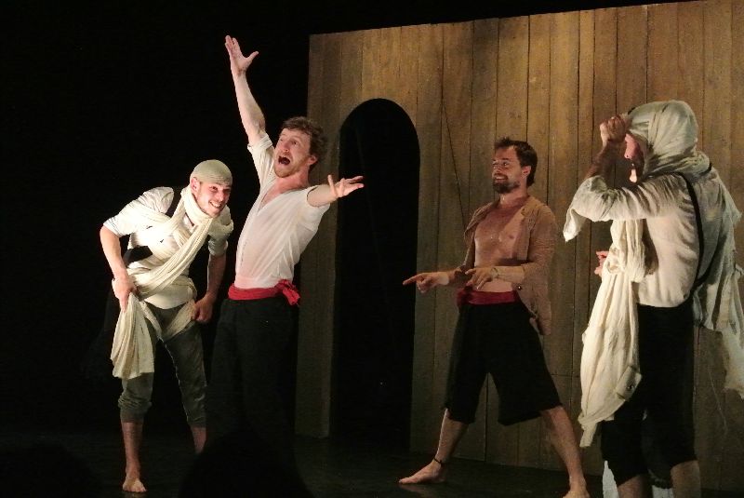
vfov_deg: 16.9
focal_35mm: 81
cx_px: 372
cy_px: 249
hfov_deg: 25.0
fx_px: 1675
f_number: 4.5
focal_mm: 30
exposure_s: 1/400
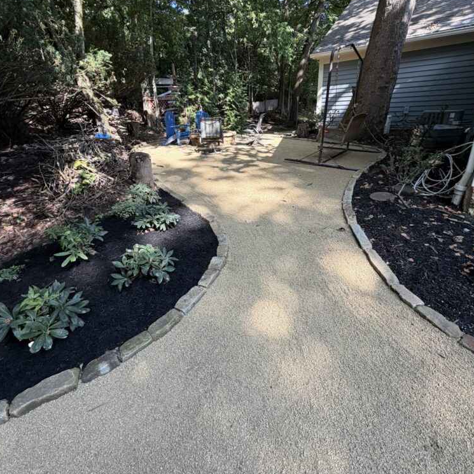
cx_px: 237
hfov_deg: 84.0
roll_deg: +2.3
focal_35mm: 17
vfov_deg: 83.7
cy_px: 214
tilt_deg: -22.9
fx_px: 263
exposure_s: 1/121
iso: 50
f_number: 2.2
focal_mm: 2.22
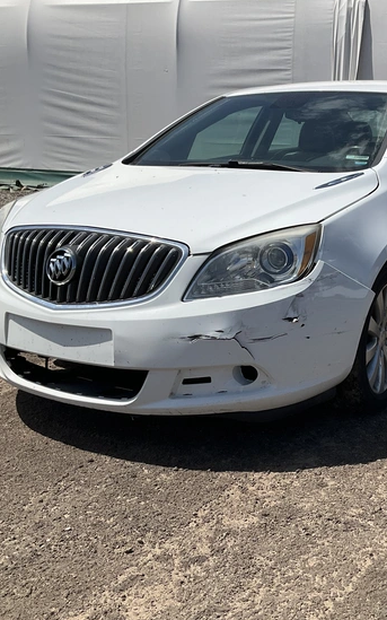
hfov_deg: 30.0
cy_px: 311
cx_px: 294
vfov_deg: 47.2
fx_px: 709
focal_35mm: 42
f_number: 1.8
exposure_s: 1/2667
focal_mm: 3
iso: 25
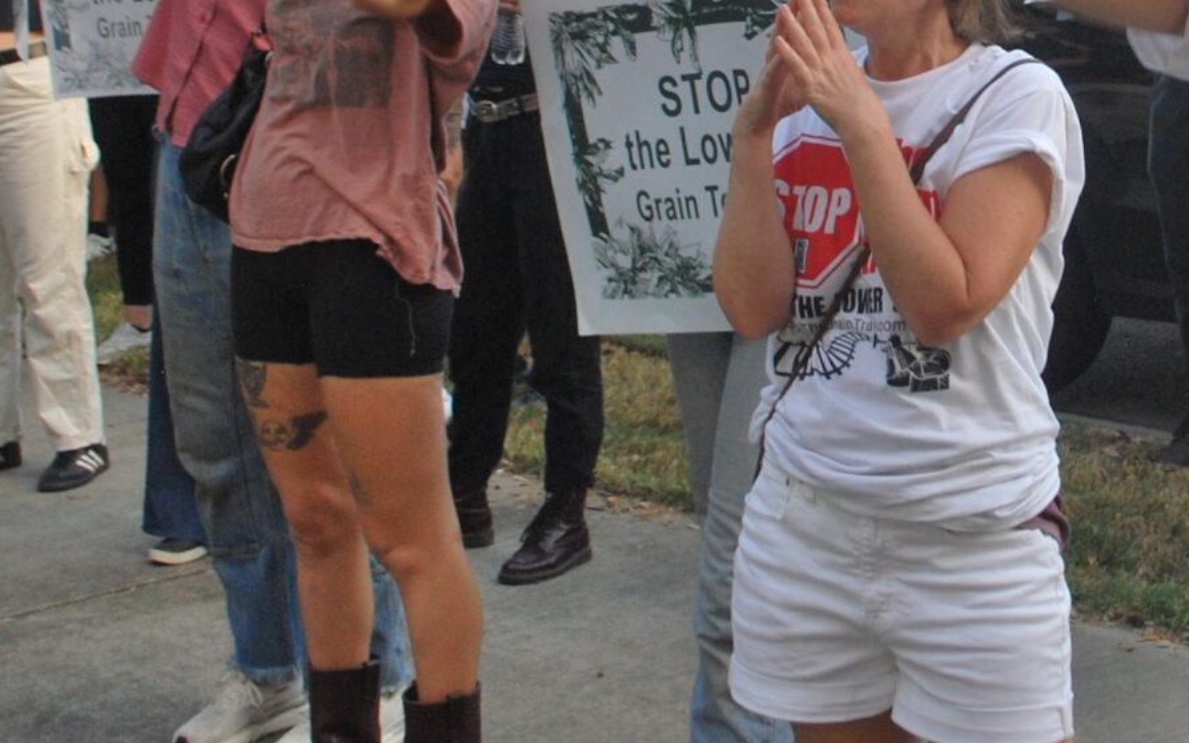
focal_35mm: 79
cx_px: 1004
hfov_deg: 25.6
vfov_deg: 16.0
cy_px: -117
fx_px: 2560
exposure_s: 1/100
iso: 200
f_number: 5
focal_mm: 18
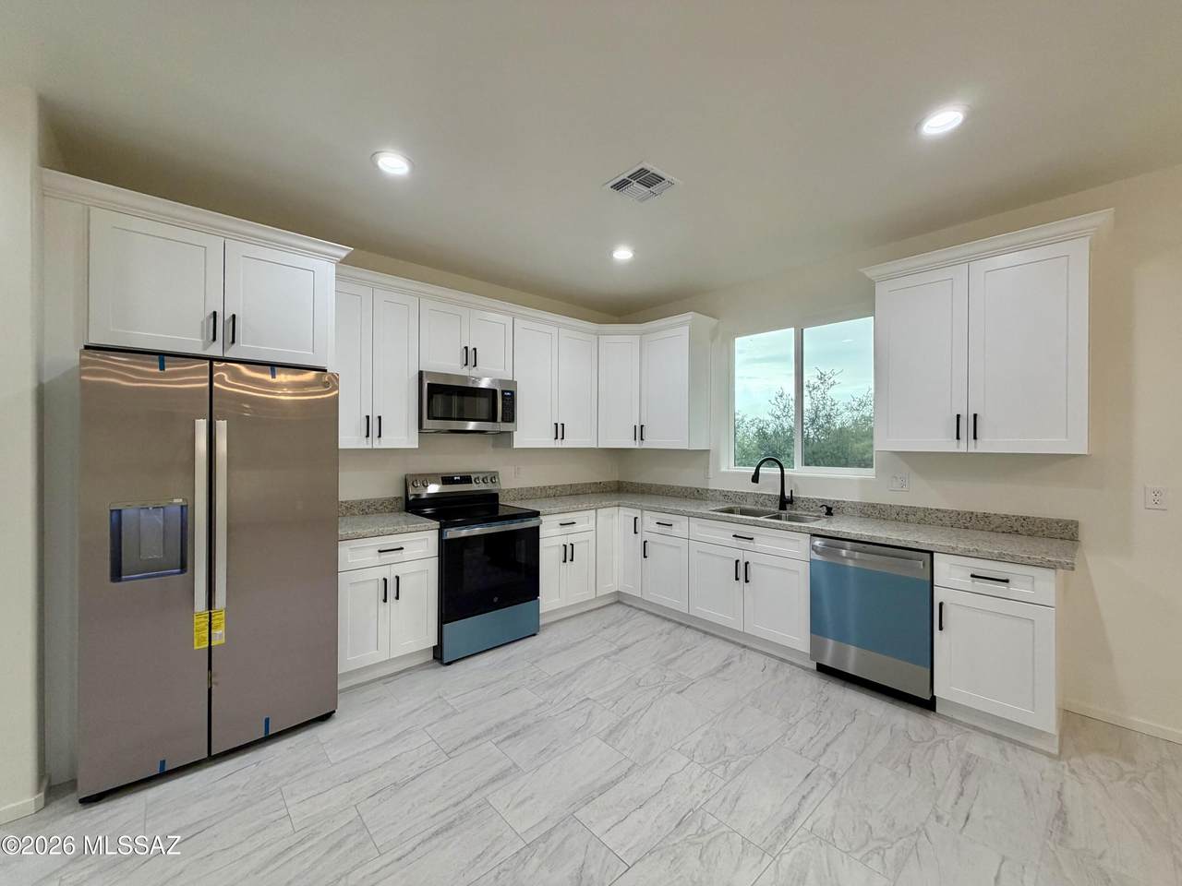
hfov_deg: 102.1
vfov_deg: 85.7
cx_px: 591
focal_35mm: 14
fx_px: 478
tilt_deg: -2.0
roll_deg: +0.4
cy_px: 443
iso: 250
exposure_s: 1/120
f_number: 2.2
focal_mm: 2.22
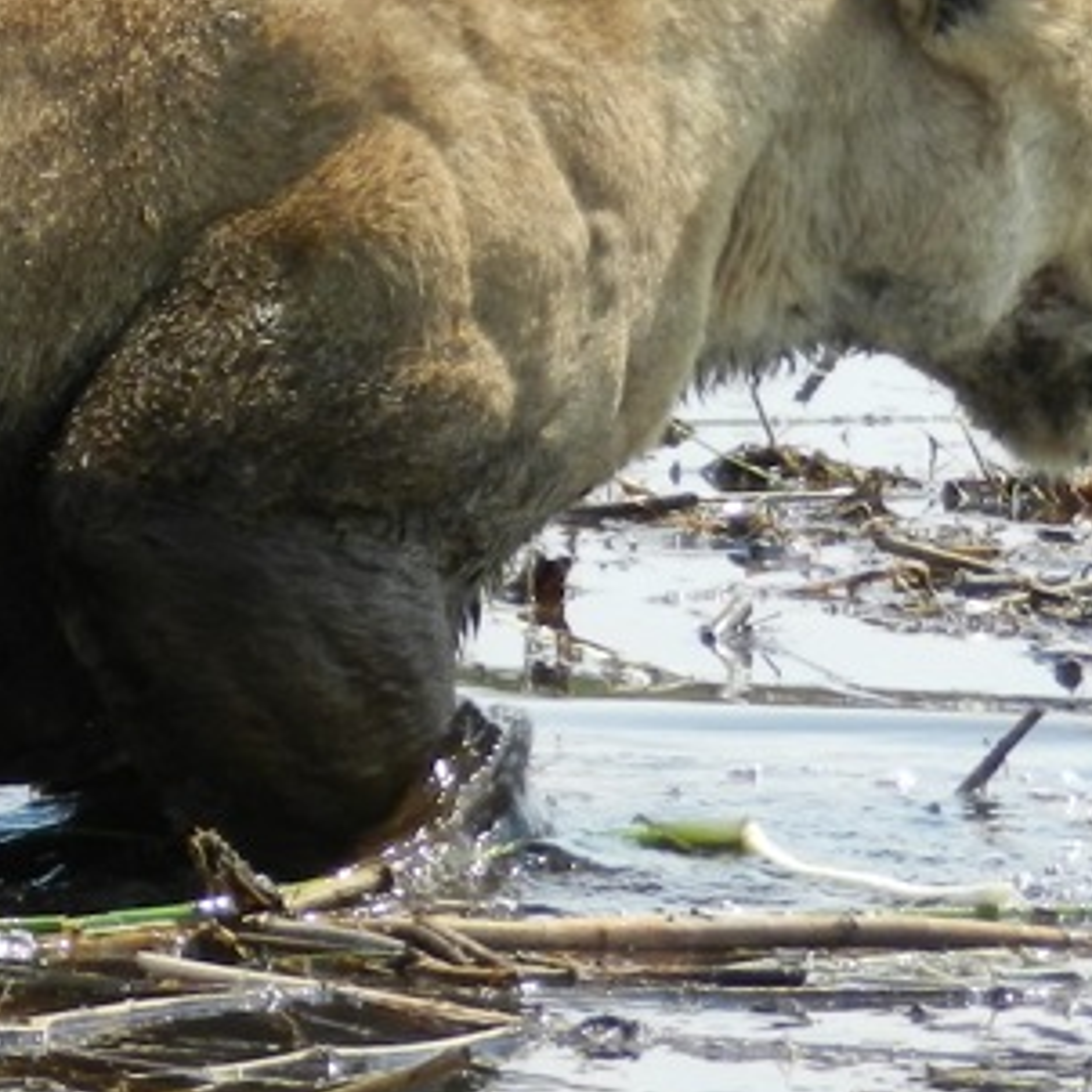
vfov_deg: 2.0
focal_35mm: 894
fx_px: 31907
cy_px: 257
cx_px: -148
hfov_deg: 2.0
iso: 160
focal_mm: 42.4
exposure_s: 1/500
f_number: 5.1
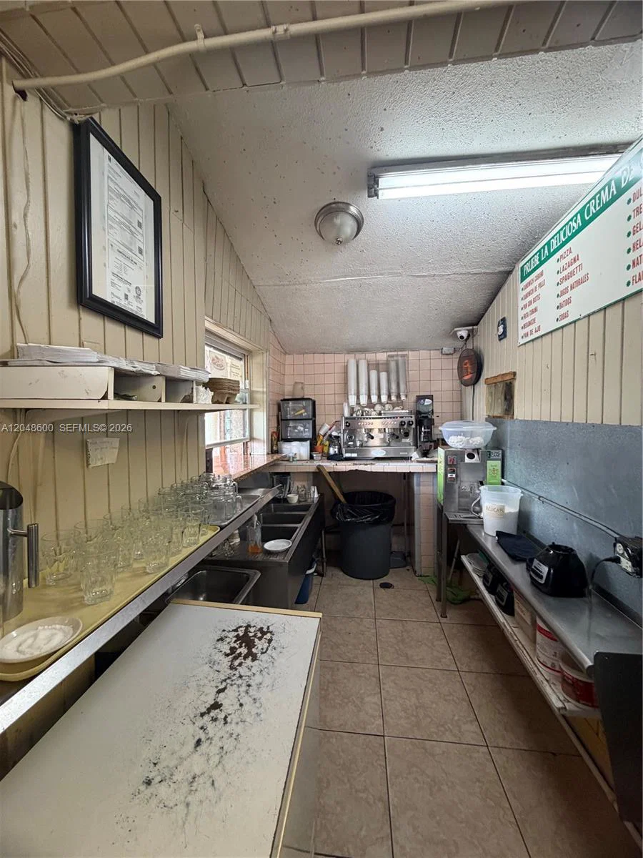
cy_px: 429
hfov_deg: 85.7
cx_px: 322
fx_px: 347
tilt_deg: -1.3
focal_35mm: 14
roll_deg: +0.4
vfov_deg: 102.1
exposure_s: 1/60
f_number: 2.2
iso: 250
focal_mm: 2.22
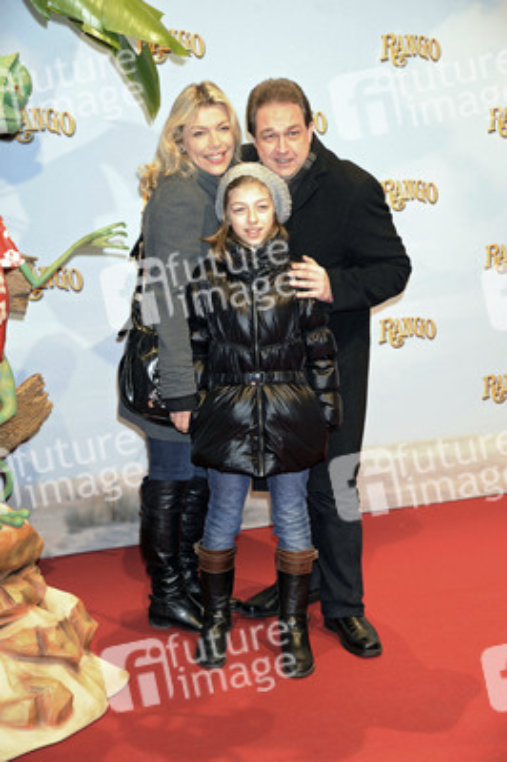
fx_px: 1375
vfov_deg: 31.0
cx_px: 254
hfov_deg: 20.9
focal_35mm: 65
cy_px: 381
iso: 1600
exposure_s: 1/250
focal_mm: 65
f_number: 5.6
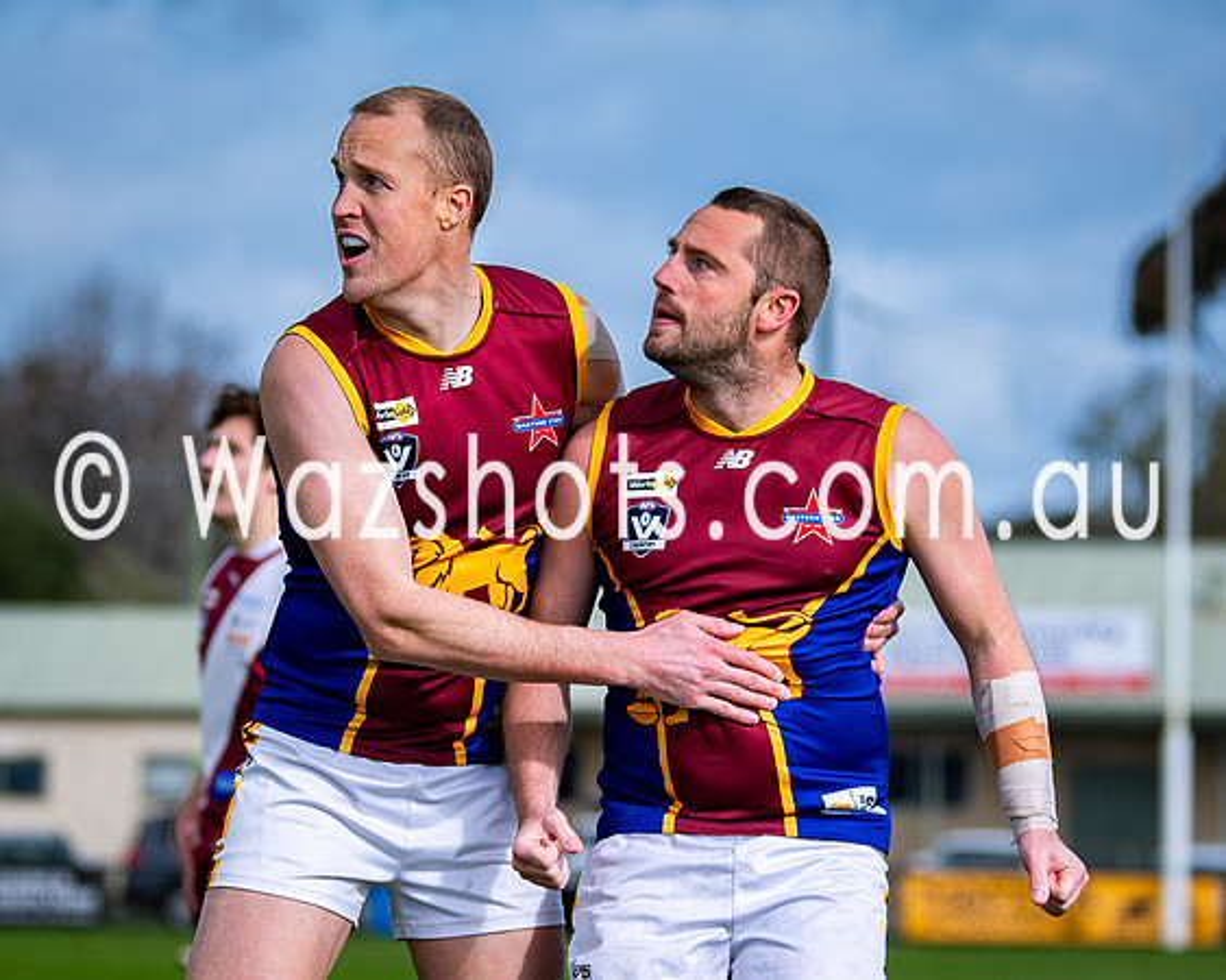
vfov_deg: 4.8
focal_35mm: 323
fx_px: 11705
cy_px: 538
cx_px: 679
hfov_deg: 6.0
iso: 100
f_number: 2.8
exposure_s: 1/1600
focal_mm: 102
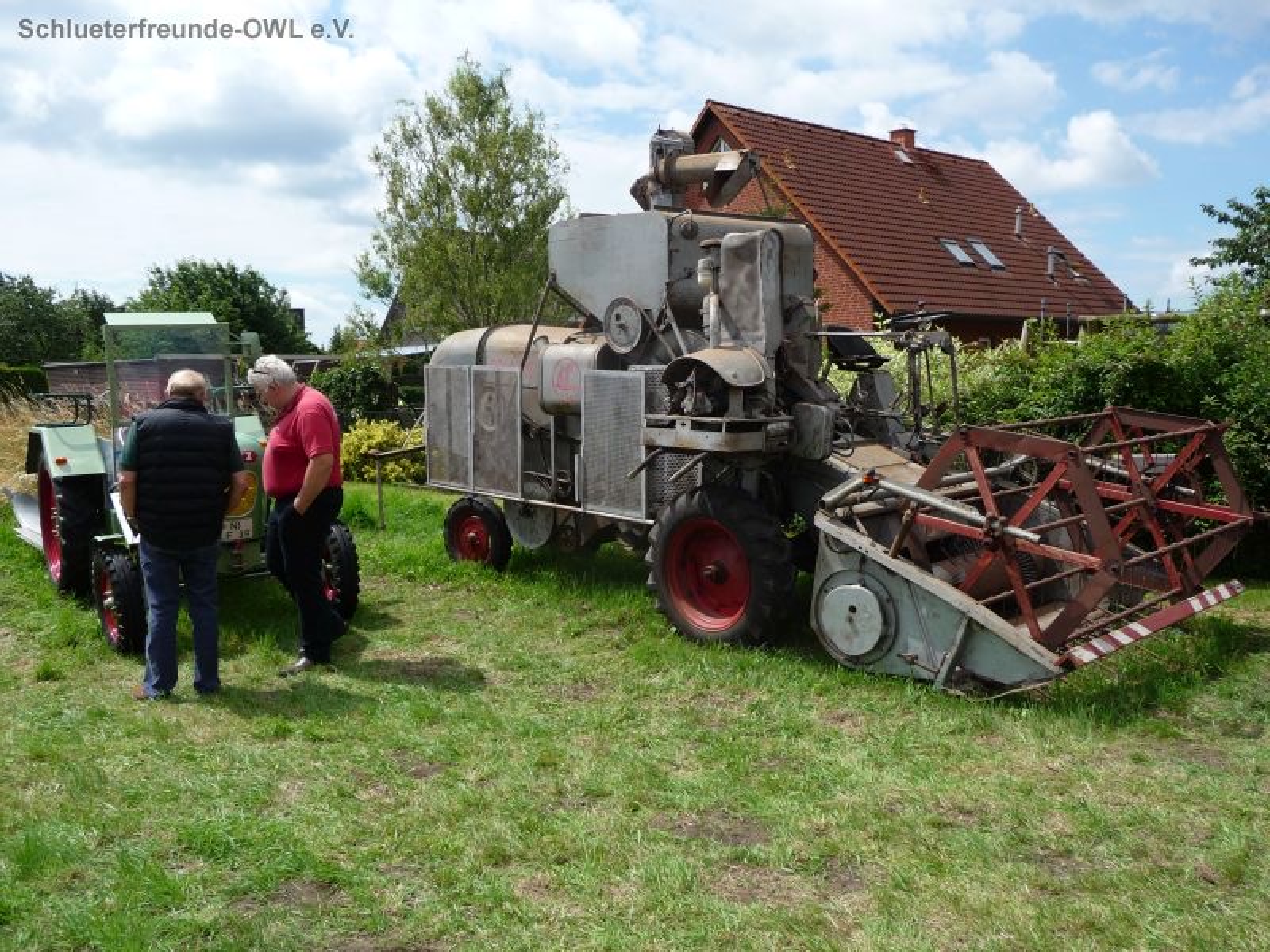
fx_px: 1101
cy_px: 476
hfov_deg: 60.0
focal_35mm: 30
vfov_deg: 46.8
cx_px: 635
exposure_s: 1/1000
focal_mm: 5
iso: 100
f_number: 3.4
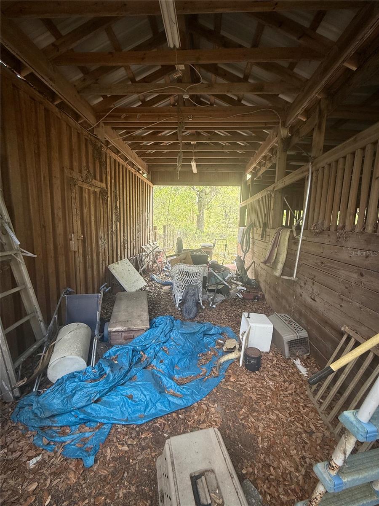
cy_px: 253
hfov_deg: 85.7
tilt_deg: -8.3
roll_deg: -2.3
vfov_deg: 102.1
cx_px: 190
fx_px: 204
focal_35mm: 14
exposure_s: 1/99
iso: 125
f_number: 2.2
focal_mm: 2.22
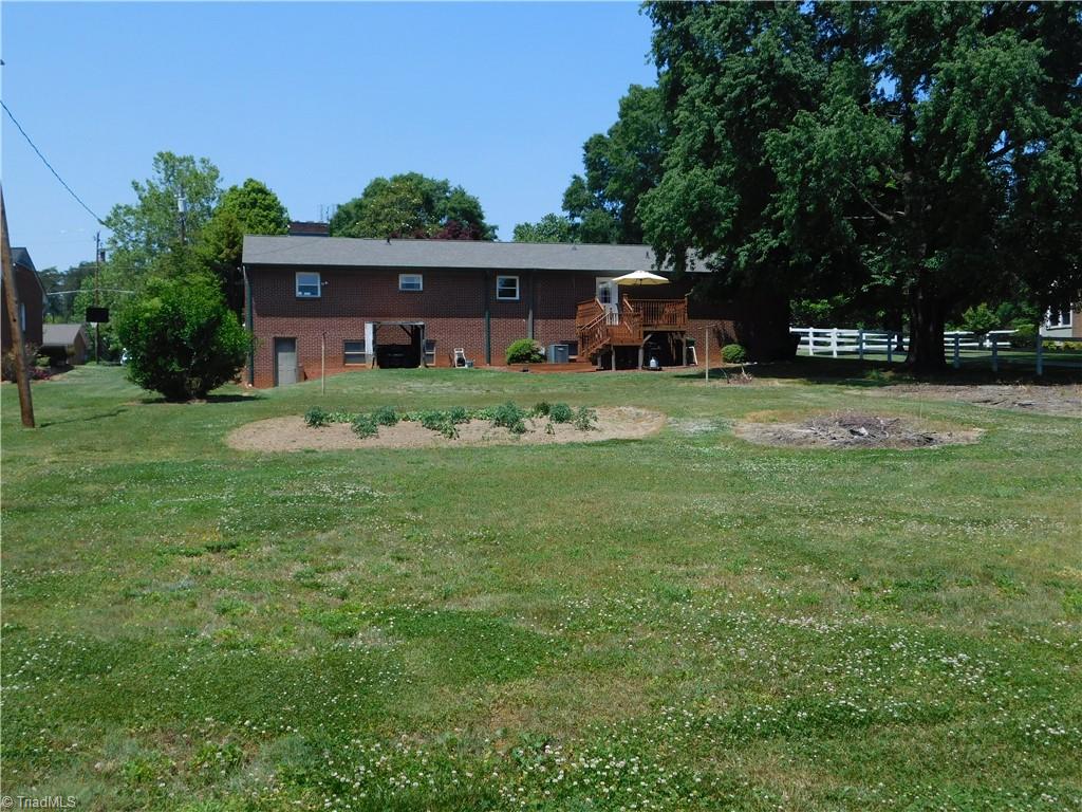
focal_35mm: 36
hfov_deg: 51.4
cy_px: 406
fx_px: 1125
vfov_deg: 39.7
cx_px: 541
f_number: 7
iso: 125
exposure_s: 1/400
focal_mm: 6.3
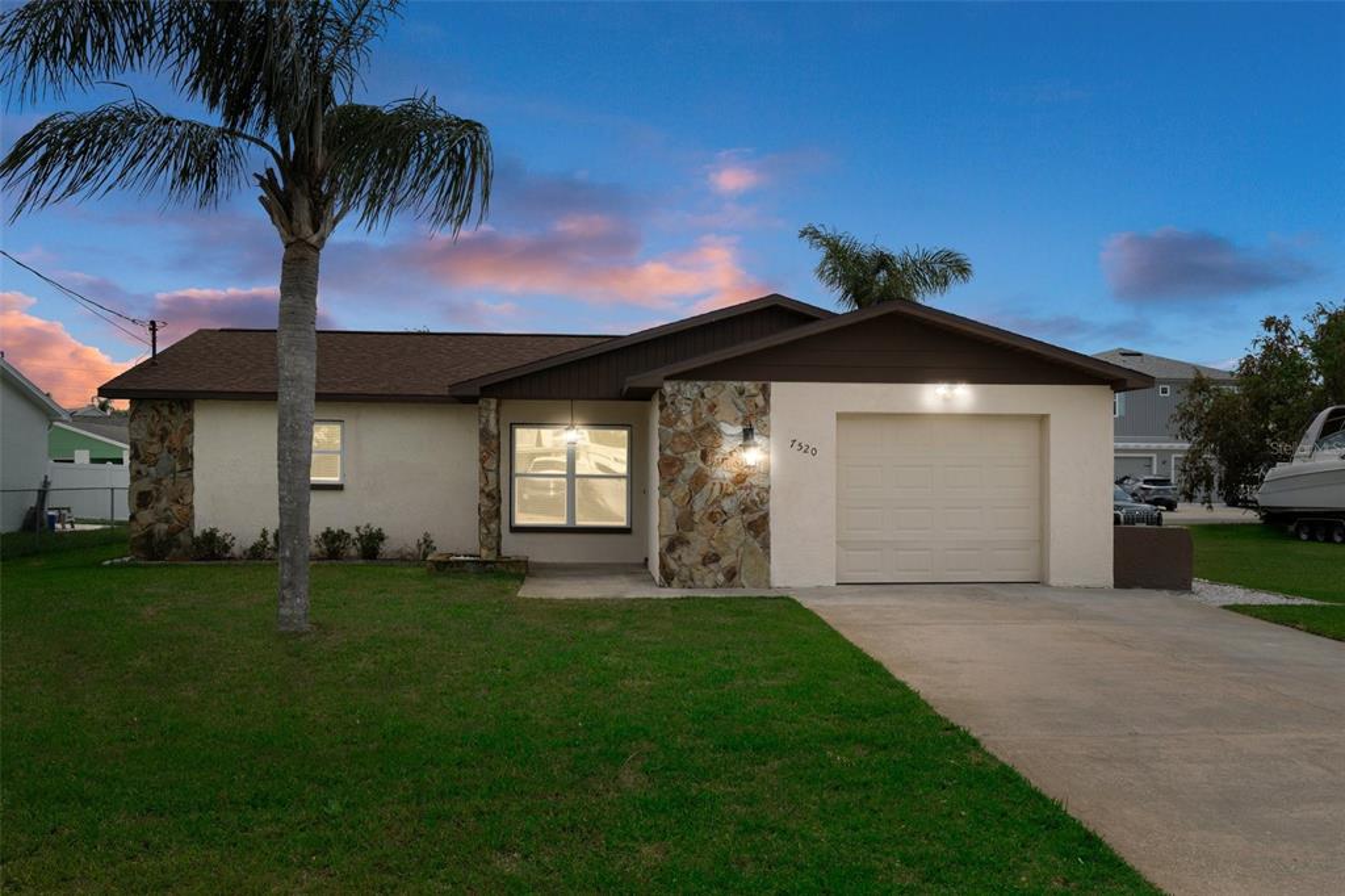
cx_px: 672
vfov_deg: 45.6
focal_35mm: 28
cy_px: 448
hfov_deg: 64.6
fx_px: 1064
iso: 320
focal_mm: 19
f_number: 8
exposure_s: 1/125
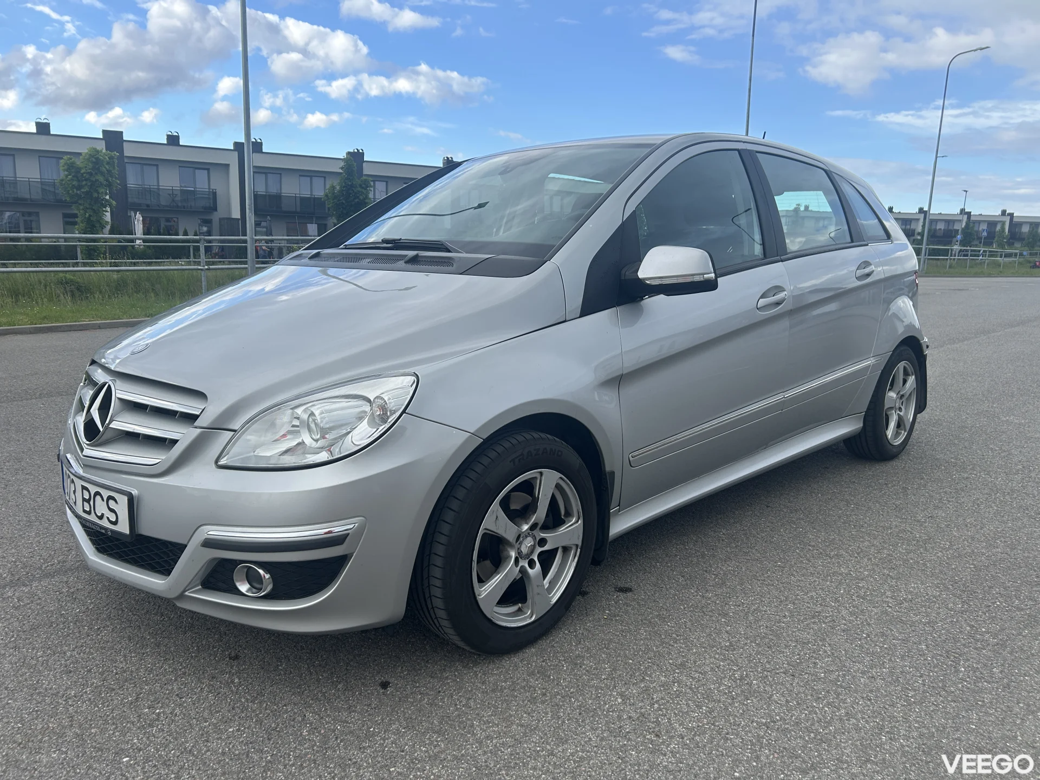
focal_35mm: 26
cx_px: 520
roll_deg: -1.4
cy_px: 390
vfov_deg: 53.1
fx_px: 781
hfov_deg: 67.3
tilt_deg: -12.7
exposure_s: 1/1377
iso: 50
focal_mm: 5.7
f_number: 1.5
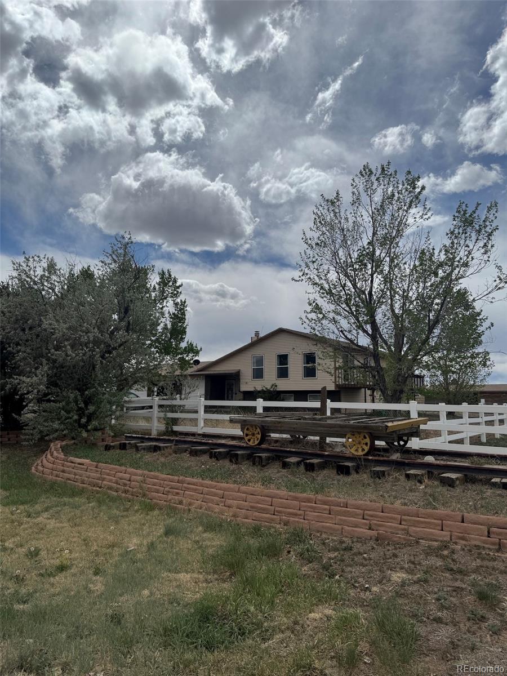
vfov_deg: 71.6
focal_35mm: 24
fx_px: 469
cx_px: 254
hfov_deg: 56.8
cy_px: 338
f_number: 1.78
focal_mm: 6.76
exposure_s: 1/12346
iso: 64
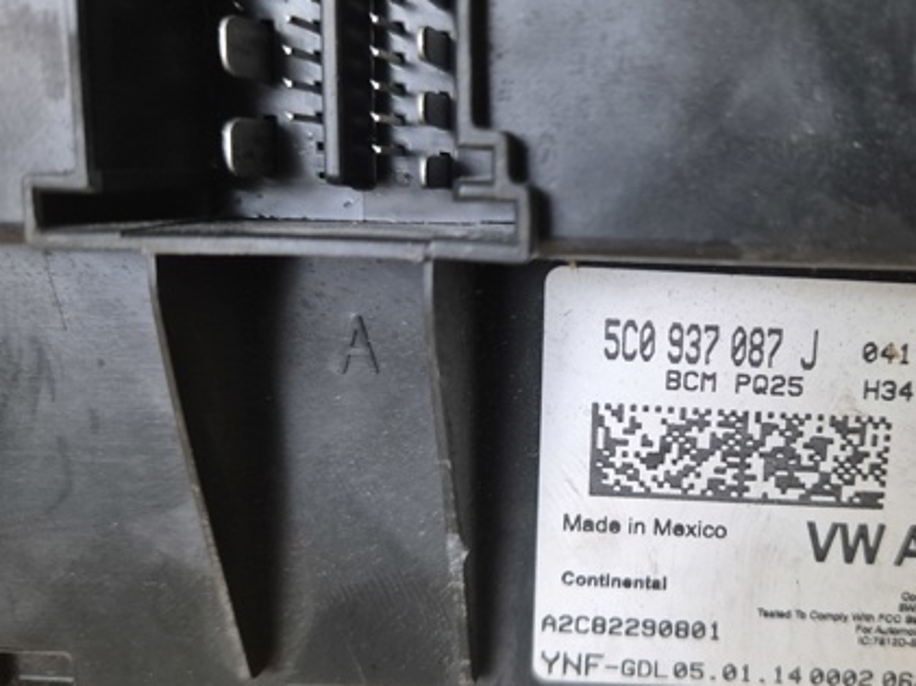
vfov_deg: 40.6
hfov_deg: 50.6
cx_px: 681
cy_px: 375
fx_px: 925
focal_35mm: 35
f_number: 1.8
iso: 640
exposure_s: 1/100
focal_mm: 5.4
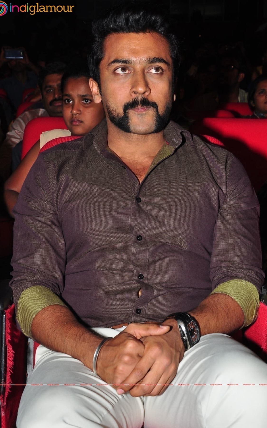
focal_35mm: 74
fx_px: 861
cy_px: 216
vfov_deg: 27.8
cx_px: 135
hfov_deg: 17.6
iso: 400
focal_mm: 48
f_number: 11
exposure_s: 1/125
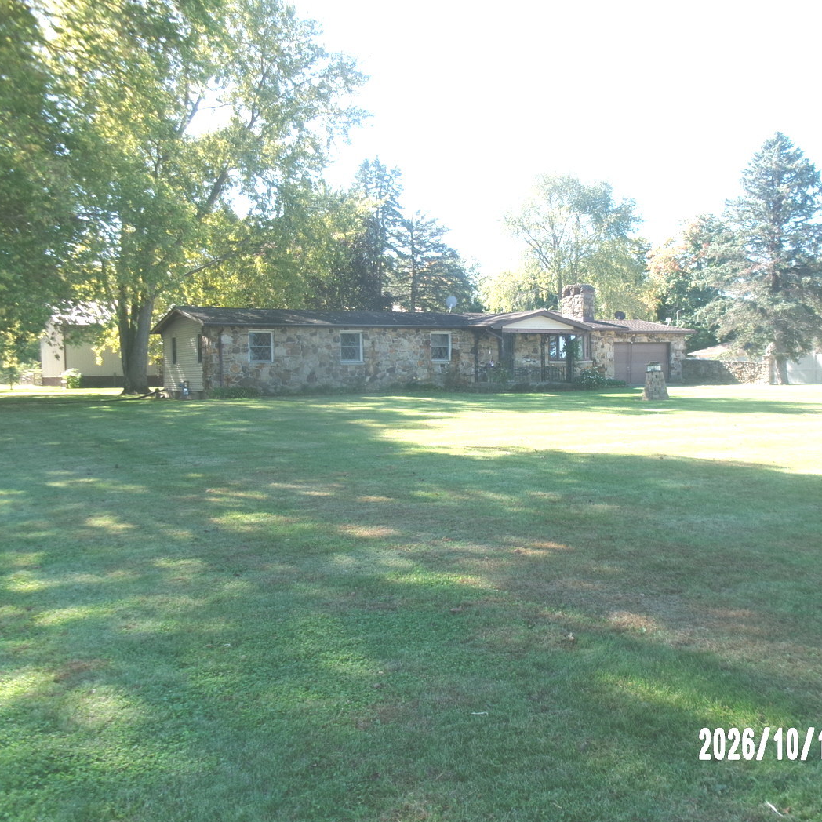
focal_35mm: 34
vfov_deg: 48.5
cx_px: 456
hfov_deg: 48.4
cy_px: 414
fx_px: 913
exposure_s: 1/220
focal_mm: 5.1
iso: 100
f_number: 3.9
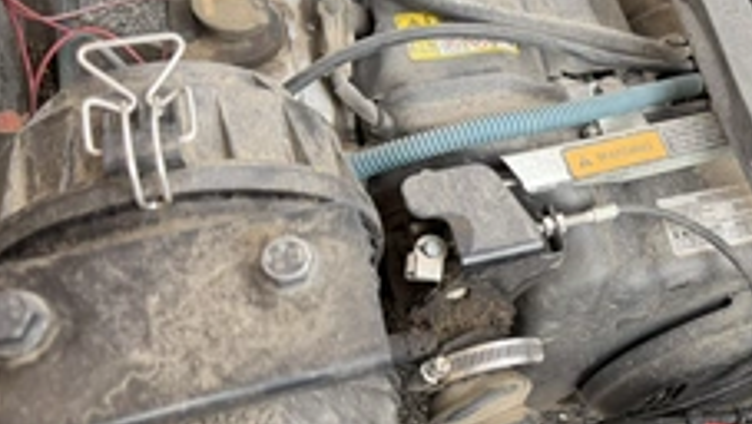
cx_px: 619
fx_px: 918
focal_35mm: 46
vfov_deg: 26.0
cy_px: 199
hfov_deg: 42.2
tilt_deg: -59.7
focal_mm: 6.76
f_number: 1.78
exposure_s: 1/168
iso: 80
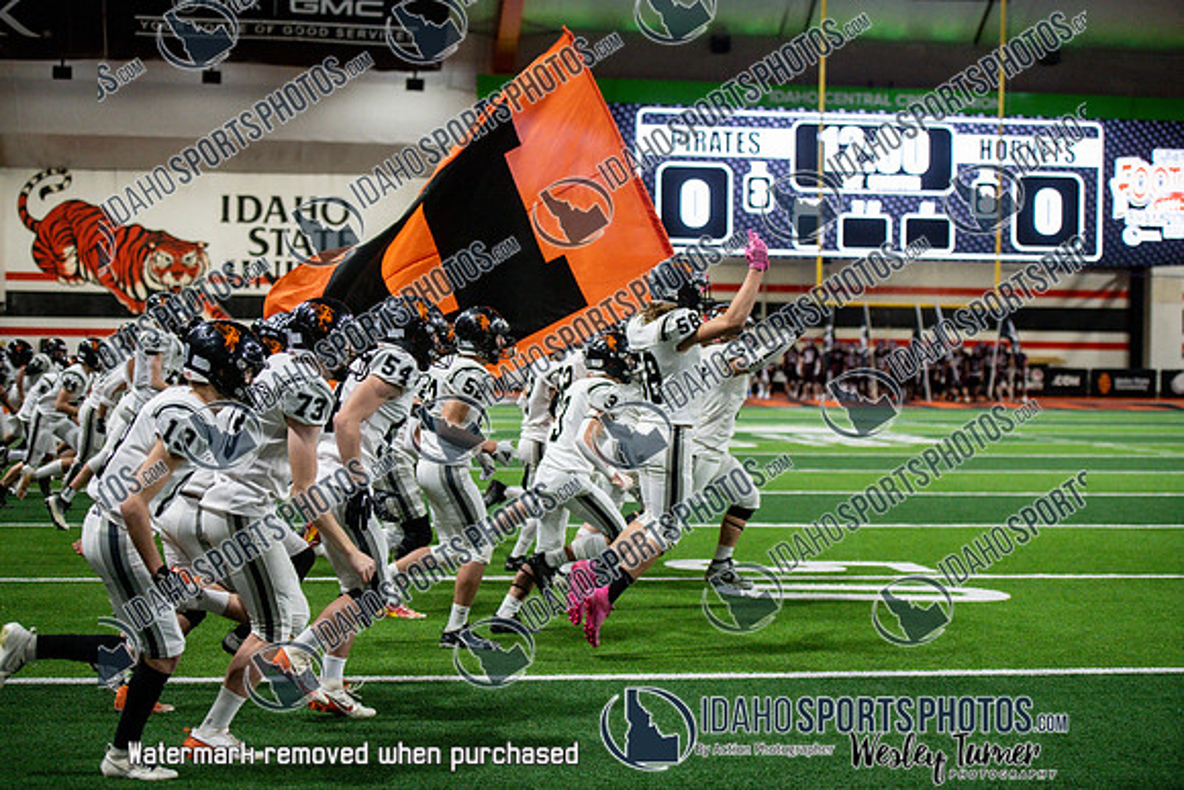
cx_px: 592
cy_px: 395
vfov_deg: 13.4
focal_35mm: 102
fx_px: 3355
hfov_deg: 20.0
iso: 5000
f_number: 2.8
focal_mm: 102
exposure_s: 1/1250
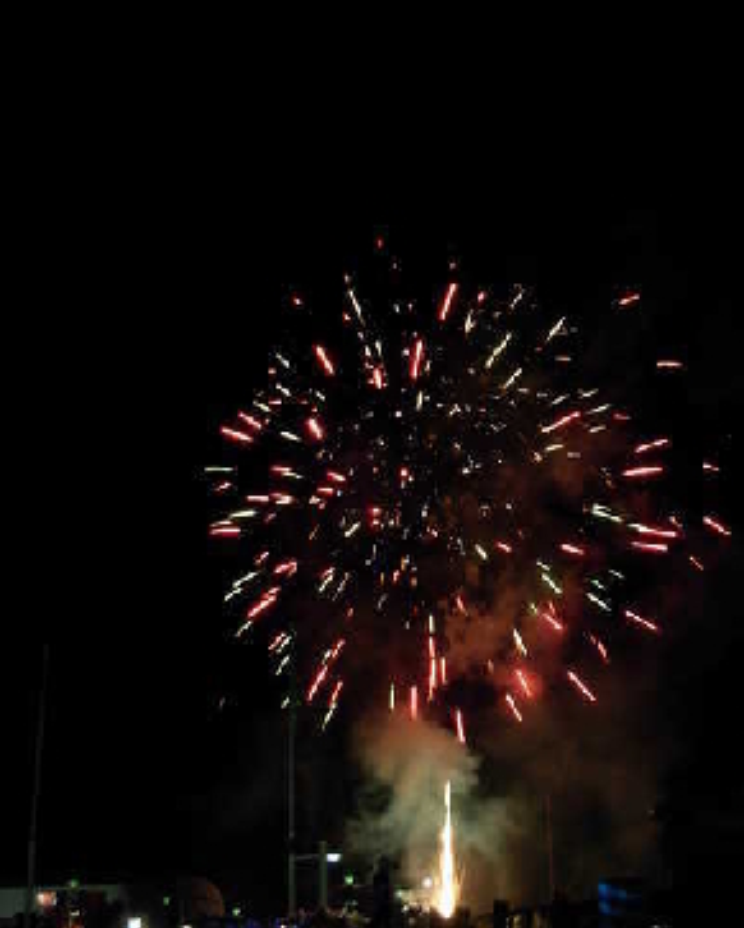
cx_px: 458
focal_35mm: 49
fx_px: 1347
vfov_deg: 37.8
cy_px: 358
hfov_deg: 30.8
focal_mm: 6.3
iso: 79
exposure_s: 1/4.1
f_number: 2.9
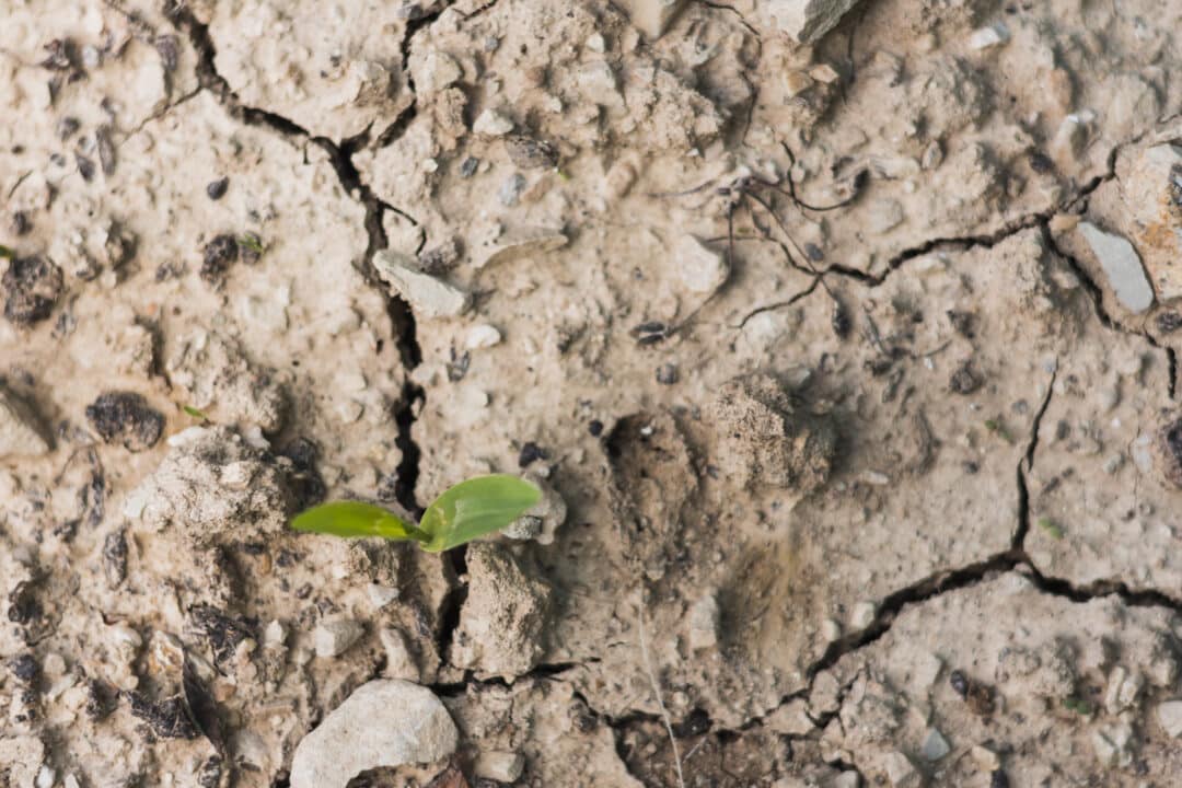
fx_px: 2462
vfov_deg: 18.2
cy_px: 394
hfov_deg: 27.0
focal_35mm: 75
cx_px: 591
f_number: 2.2
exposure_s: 1/1250
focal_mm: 50
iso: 100
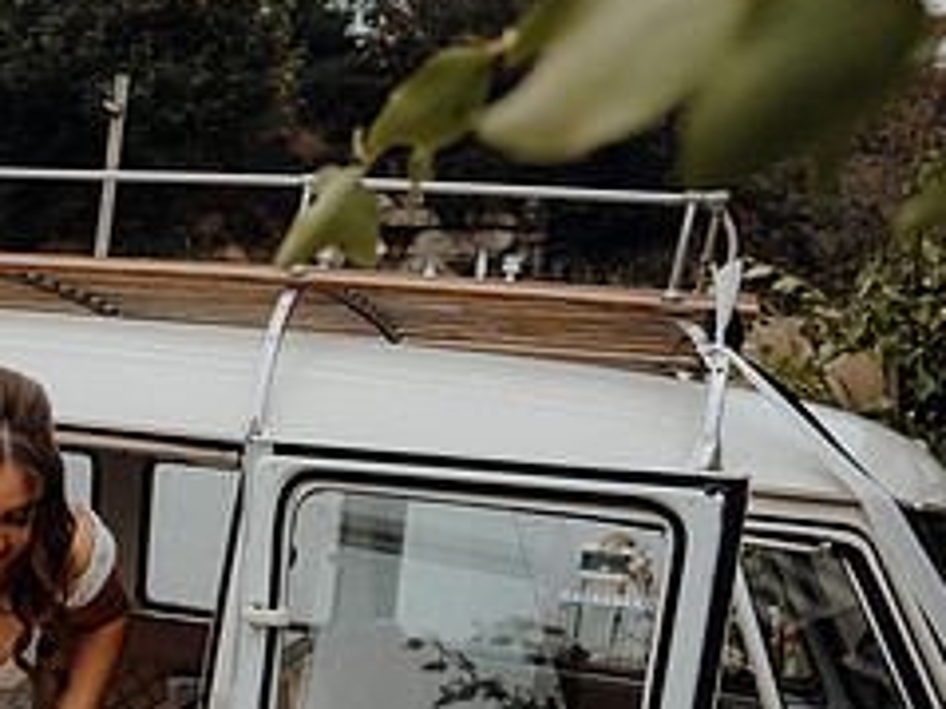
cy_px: 739
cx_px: -59
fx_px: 1530
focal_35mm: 56
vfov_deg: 24.7
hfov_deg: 31.1
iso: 125
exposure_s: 1/200
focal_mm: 24
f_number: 3.5
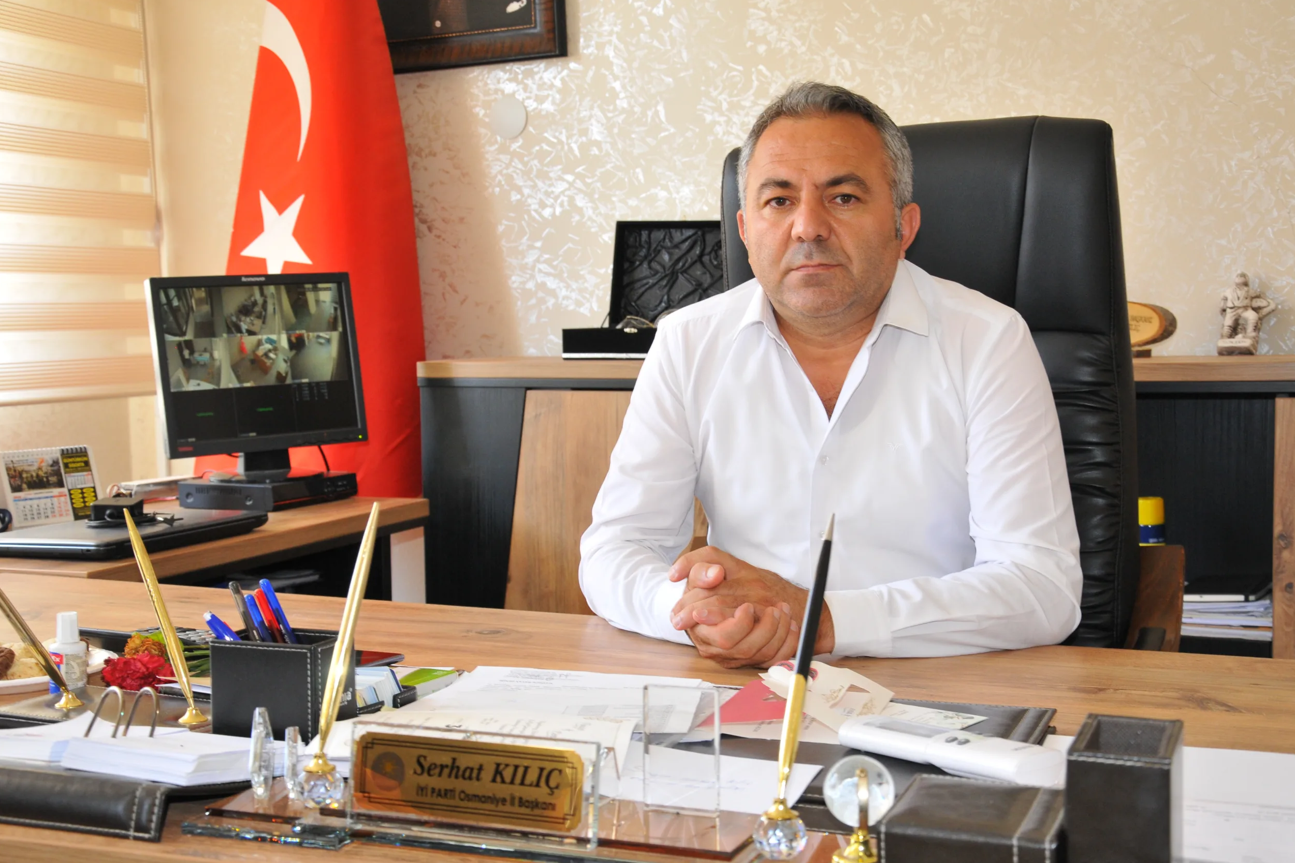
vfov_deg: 29.3
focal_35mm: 46
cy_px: 429
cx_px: 659
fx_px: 1655
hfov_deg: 42.7
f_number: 6.3
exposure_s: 1/25
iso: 640
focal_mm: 30
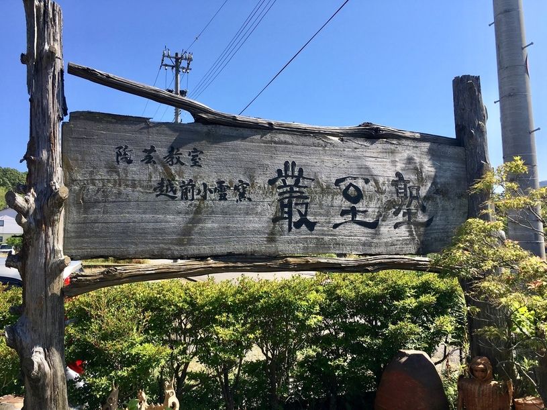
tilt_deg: +7.4
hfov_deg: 61.7
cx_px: 274
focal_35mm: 29
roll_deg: +1.5
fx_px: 458
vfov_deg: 48.2
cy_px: 205
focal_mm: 4.15
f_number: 2.2
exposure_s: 1/1221
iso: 25
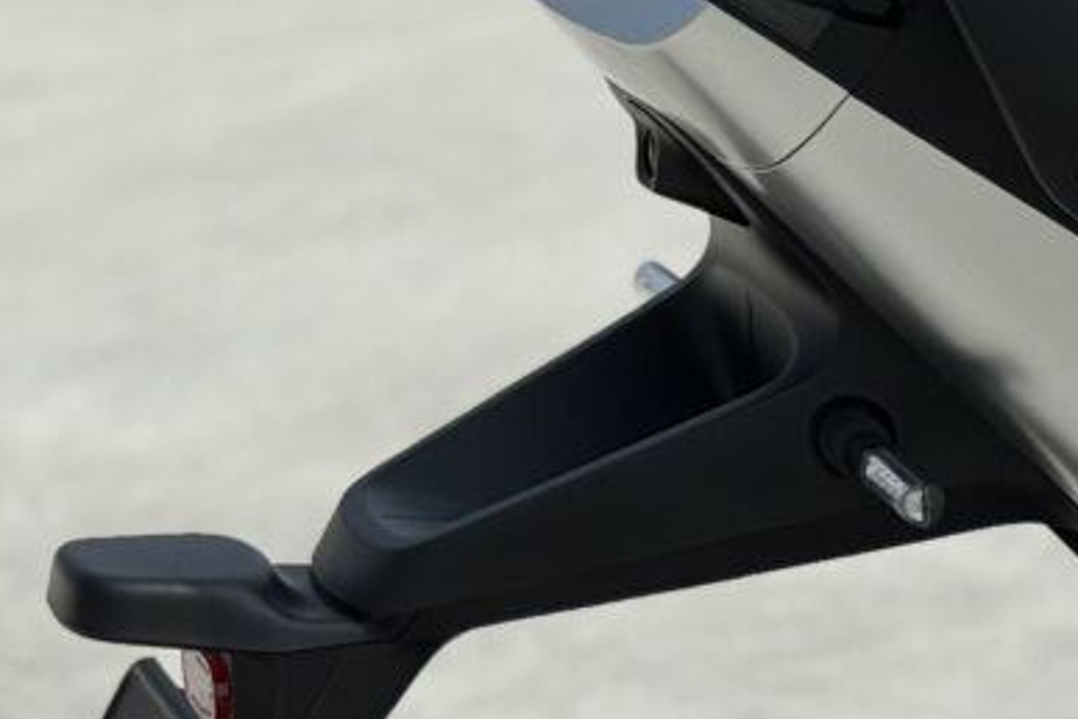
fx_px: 4641
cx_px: 1418
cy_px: 382
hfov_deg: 12.8
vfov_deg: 8.9
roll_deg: -0.2
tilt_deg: -15.9
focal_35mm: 155
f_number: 1.78
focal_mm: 6.76
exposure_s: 1/7092
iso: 64
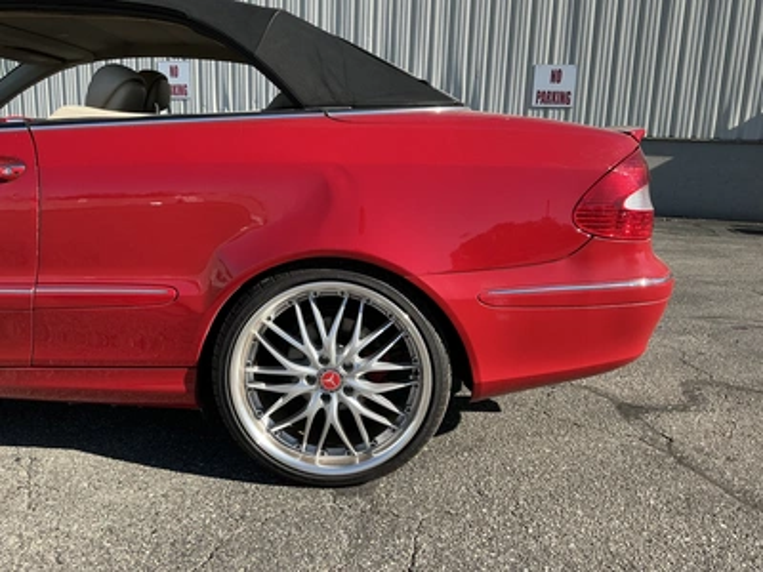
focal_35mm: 28
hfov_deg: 63.4
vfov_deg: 49.7
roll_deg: -2.0
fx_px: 617
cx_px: 382
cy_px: 286
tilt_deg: -10.6
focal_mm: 3
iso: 25
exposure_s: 1/792
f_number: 1.8
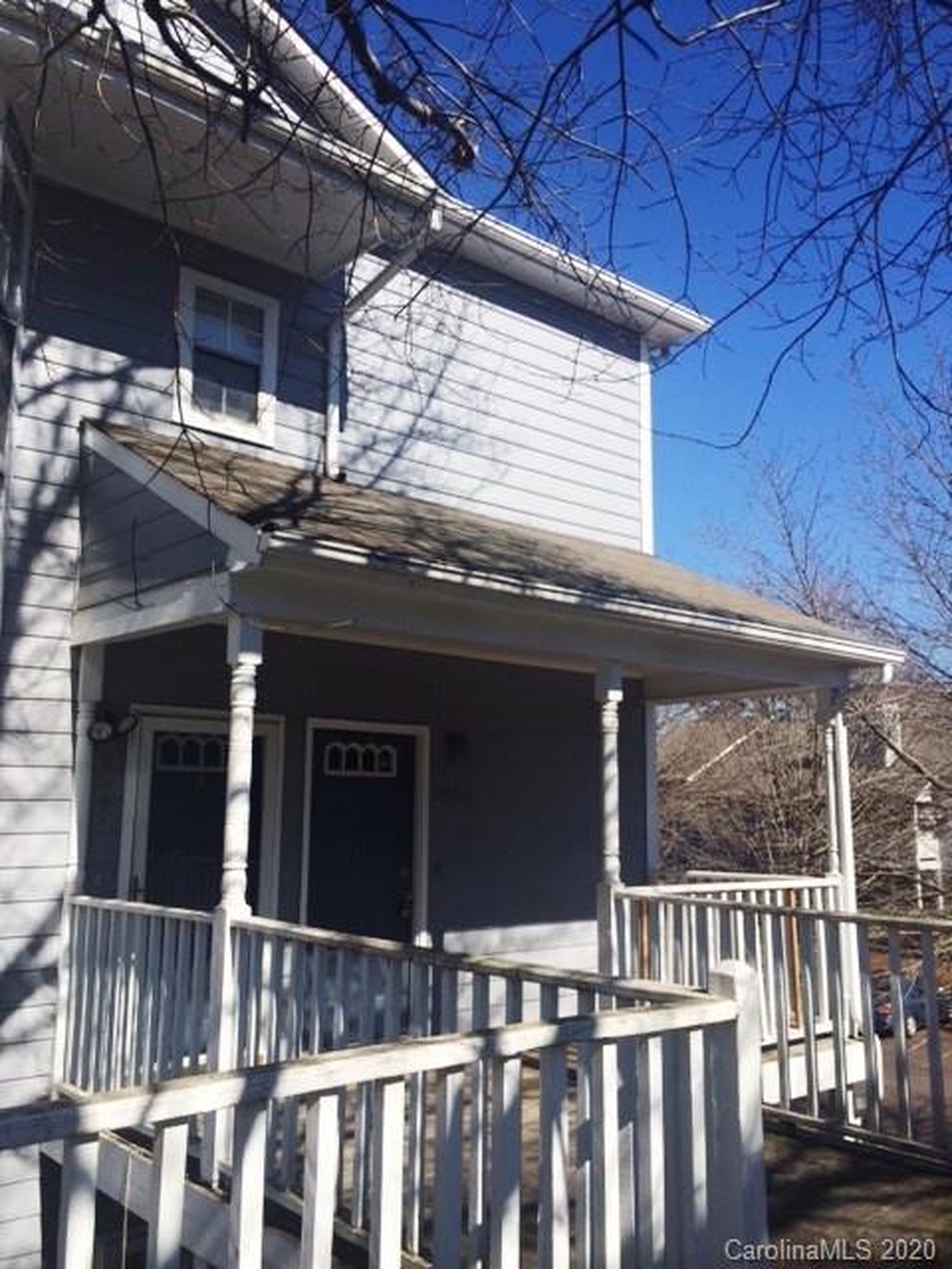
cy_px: 634
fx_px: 1100
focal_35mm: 30
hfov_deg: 46.8
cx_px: 476
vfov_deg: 60.0
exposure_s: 1/2564
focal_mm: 4.12
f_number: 2.2
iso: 40
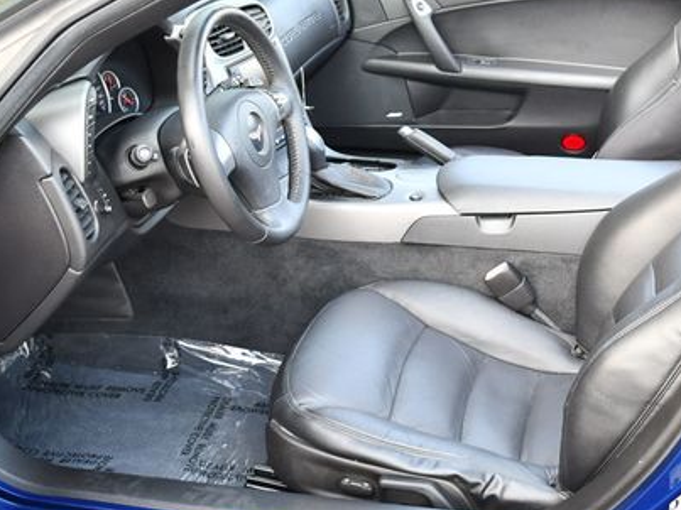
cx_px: 449
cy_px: 213
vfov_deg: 26.5
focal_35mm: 55
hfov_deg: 34.6
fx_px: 1082
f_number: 3.5
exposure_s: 1/200
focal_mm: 18
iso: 800
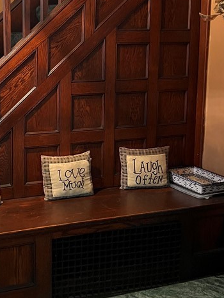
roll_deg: -0.3
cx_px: 34
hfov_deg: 25.1
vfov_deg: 33.5
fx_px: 492
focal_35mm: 57
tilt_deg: -8.0
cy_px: 103
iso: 640
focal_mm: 5.7
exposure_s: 1/30
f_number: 1.5
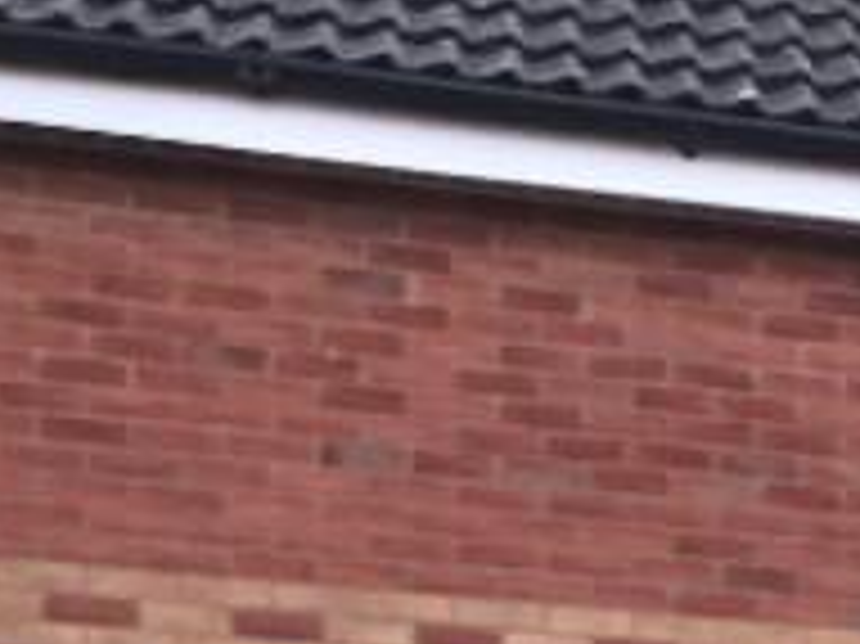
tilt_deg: -1.6
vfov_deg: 9.0
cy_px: 1500
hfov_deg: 12.0
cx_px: 1603
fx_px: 3724
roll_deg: -1.2
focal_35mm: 150
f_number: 1.8
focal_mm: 4
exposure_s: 1/273
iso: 20
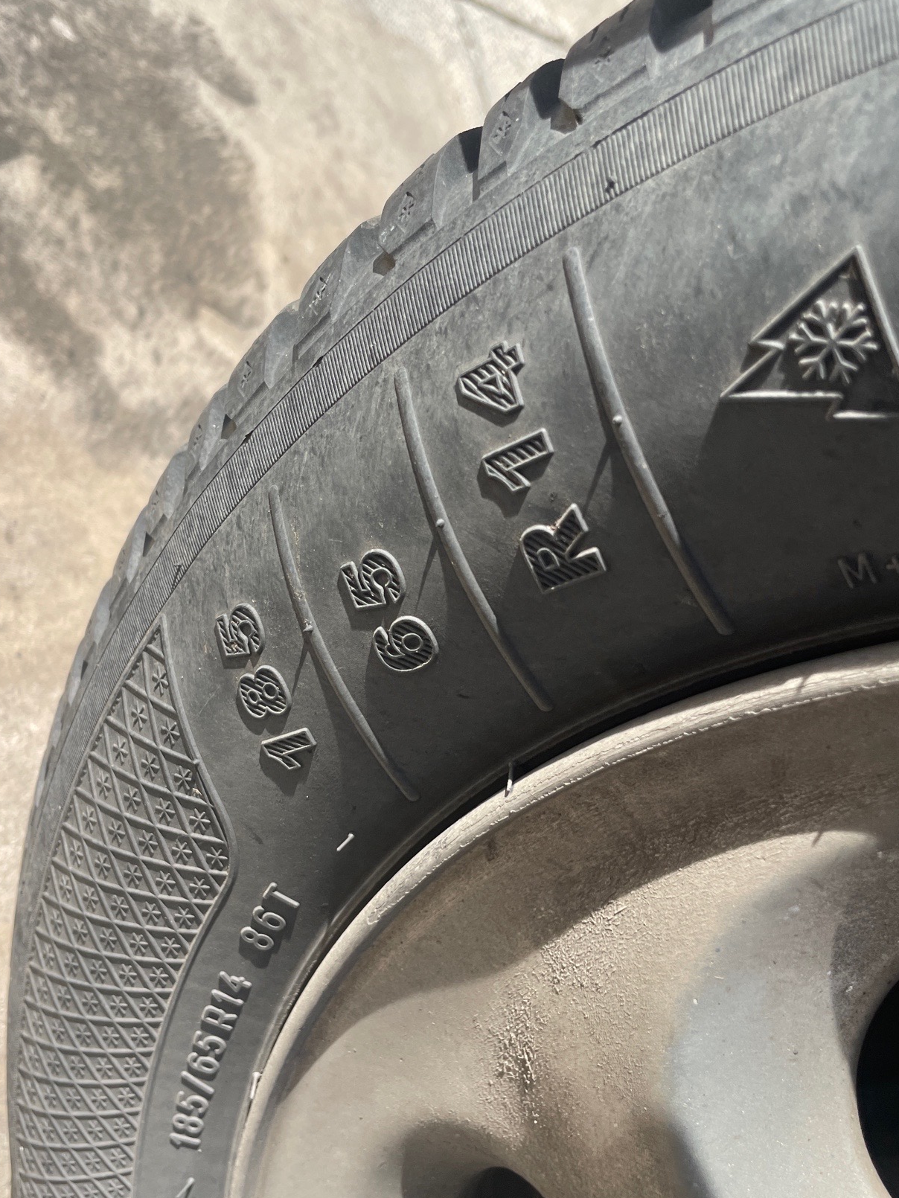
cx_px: 429
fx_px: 1073
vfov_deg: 58.3
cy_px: 635
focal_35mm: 31
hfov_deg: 45.4
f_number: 1.6
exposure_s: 1/1208
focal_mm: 4.2
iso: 32
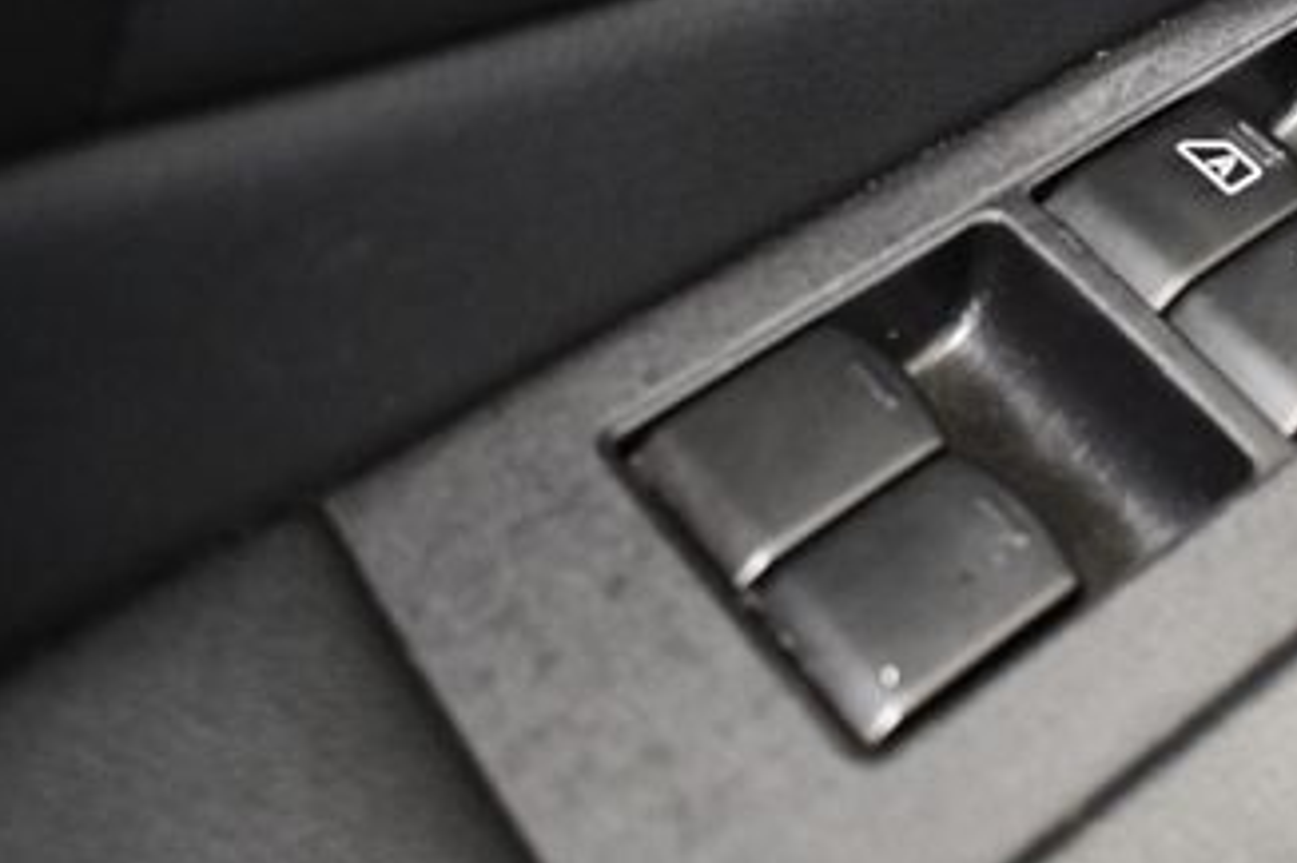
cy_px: 199
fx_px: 1908
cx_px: 1190
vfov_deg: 25.1
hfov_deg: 35.2
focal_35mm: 53
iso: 4500
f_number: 3.5
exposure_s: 1/60
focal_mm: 18
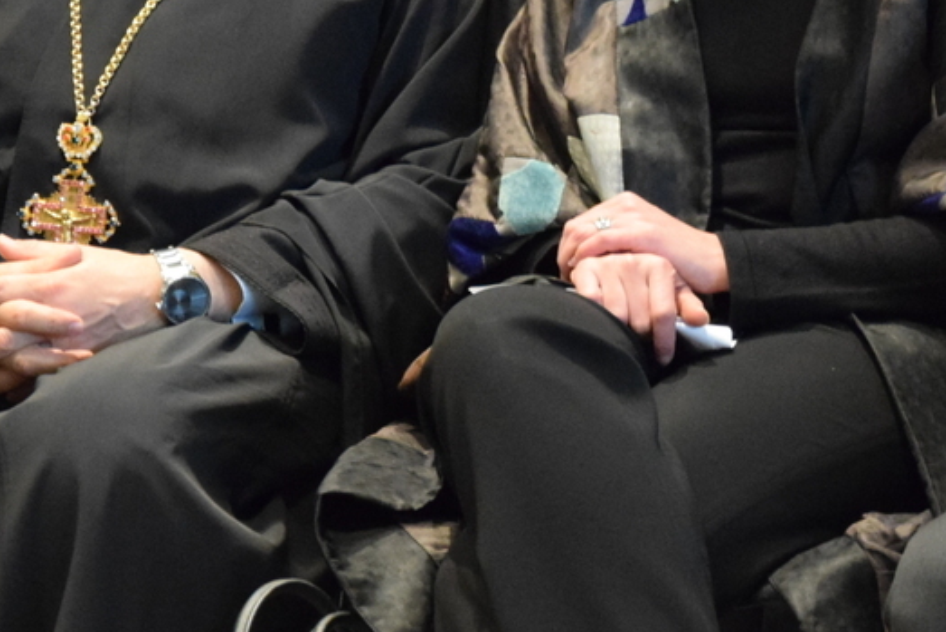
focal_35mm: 241
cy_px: 56
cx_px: 780
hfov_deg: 8.5
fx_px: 6334
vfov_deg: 5.7
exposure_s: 1/60
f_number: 5.3
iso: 5000
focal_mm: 70
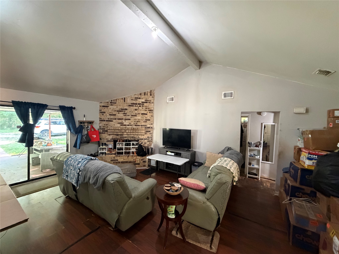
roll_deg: -1.0
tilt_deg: -2.1
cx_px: 170
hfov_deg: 102.1
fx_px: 137
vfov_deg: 85.7
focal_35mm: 14
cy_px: 127
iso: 800
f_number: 2.2
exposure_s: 1/60
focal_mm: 2.22
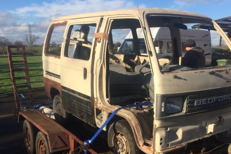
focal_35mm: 39
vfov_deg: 33.8
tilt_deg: -15.4
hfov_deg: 49.3
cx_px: 136
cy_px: 106
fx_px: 250
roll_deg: -1.3
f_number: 2.2
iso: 32
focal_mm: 4.15
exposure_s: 1/1953
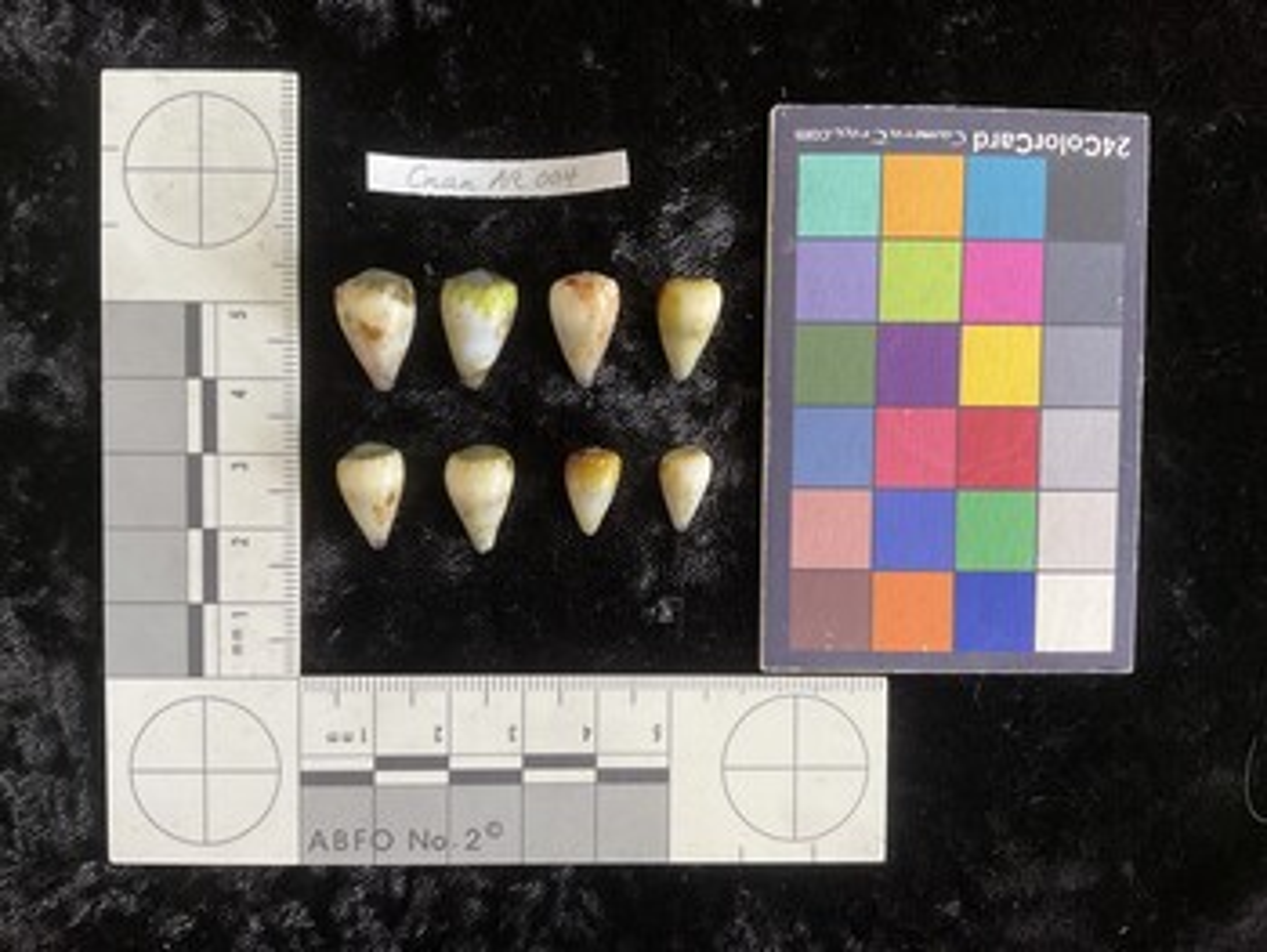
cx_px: 634
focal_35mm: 29
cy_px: 476
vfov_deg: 48.3
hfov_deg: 61.6
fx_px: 1062
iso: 64
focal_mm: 3
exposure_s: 1/60
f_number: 1.8
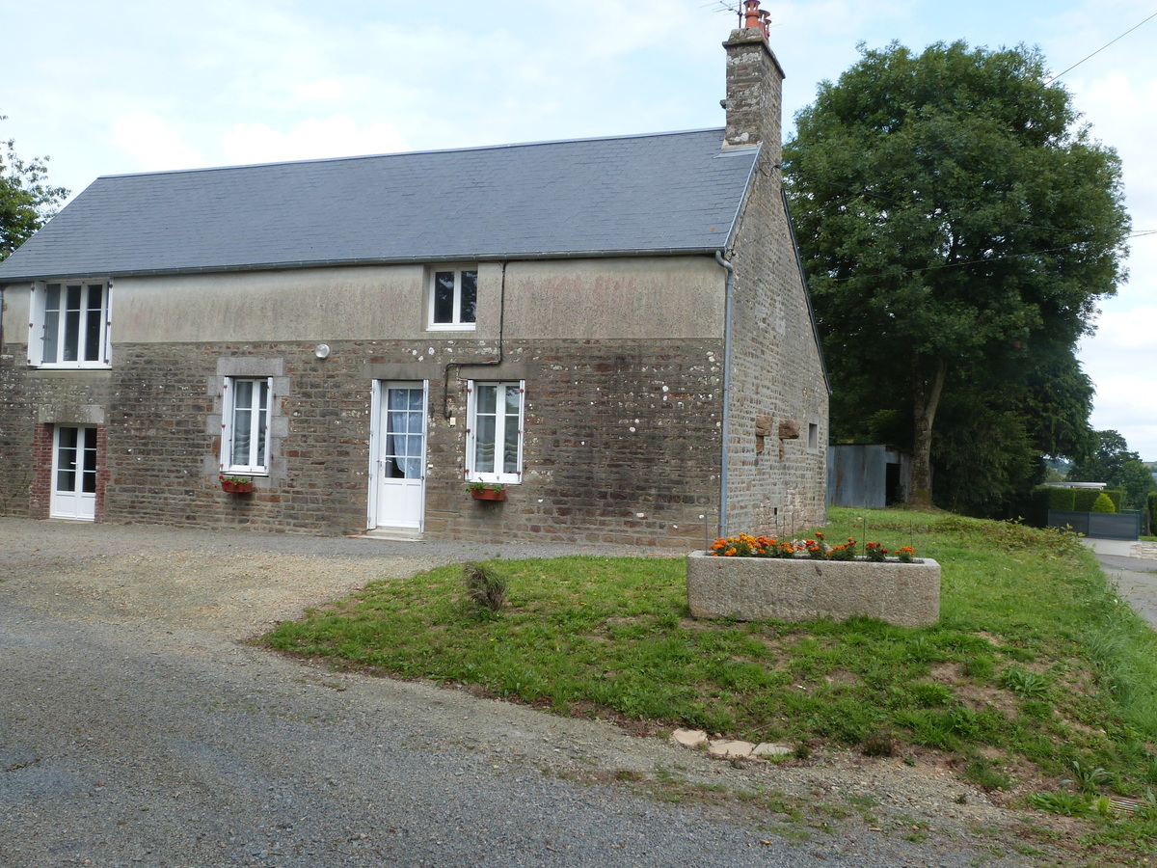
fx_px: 1070
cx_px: 578
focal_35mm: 32
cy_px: 434
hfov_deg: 56.8
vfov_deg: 44.2
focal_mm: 5.7
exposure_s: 1/200
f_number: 5.6
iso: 100
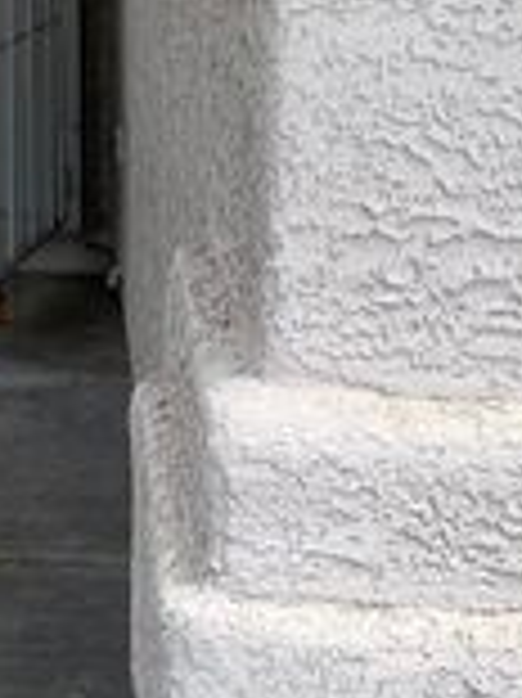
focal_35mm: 112
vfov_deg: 16.4
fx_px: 2255
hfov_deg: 12.3
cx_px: -374
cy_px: -272
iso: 25
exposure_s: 1/856
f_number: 1.8
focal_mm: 4.25
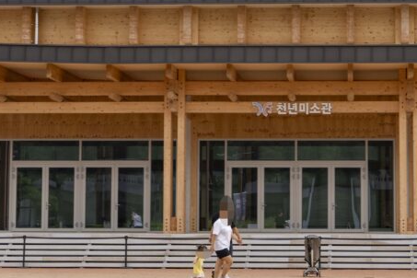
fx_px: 1309
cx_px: 274
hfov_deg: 18.1
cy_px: 100
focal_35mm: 113
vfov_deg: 12.1
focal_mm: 50
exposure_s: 1/80
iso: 100
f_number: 8
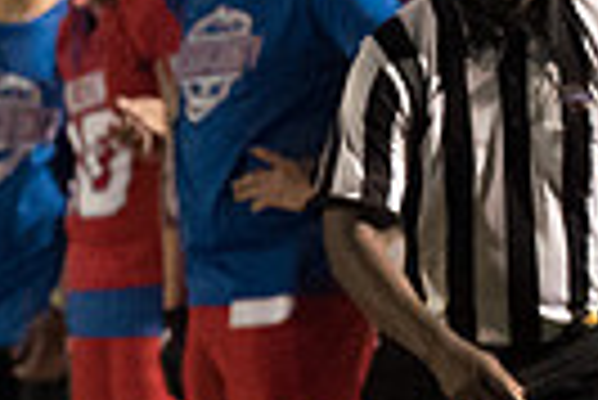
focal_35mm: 1603
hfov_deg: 1.3
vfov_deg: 0.9
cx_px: -979
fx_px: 26656
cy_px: 544
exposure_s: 1/1250
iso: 12800
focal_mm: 164
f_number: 2.8
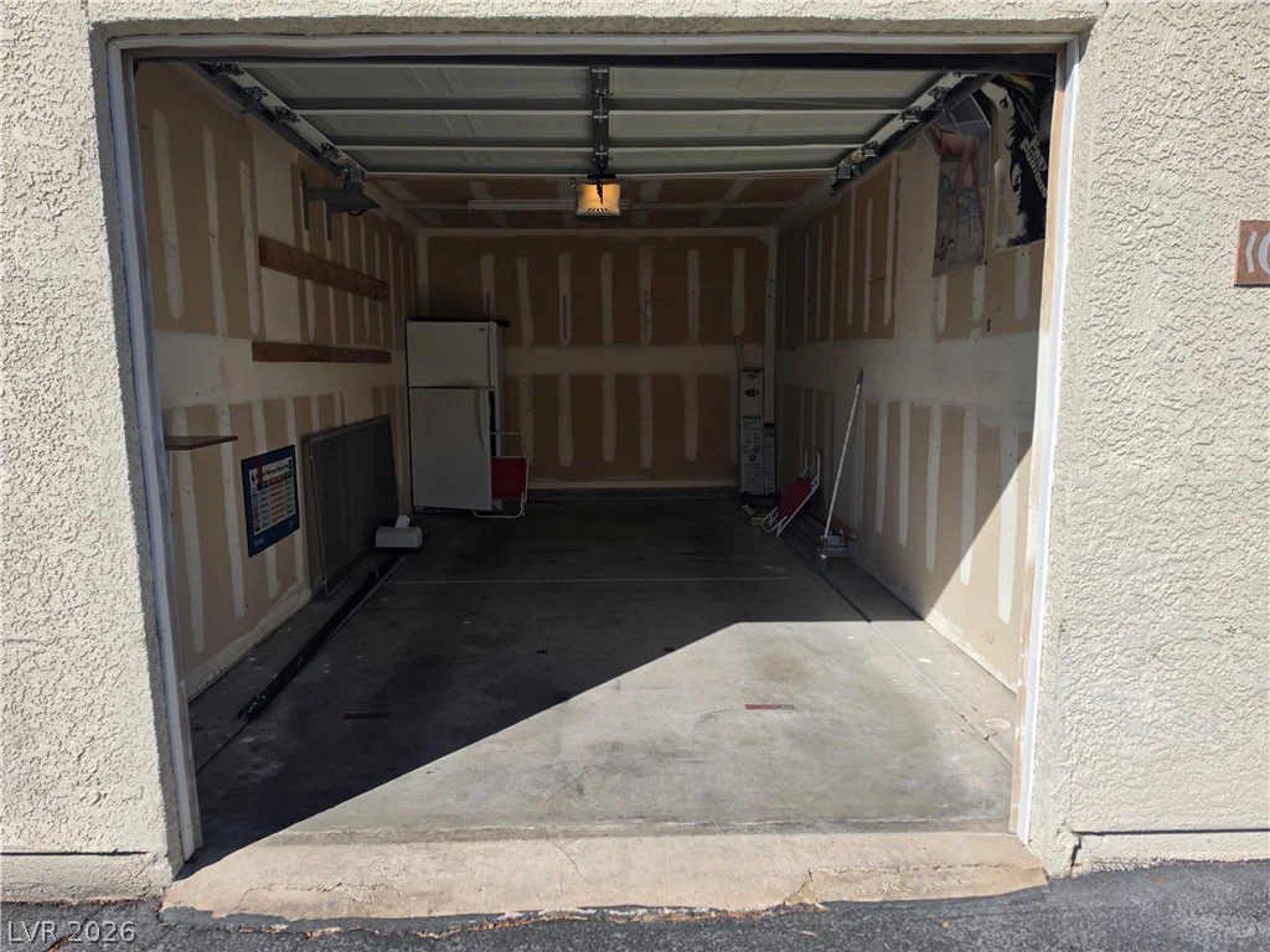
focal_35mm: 23
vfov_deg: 58.9
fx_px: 844
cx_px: 635
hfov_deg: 73.9
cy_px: 476
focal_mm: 6.5
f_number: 1.4
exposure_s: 1/7939
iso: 64
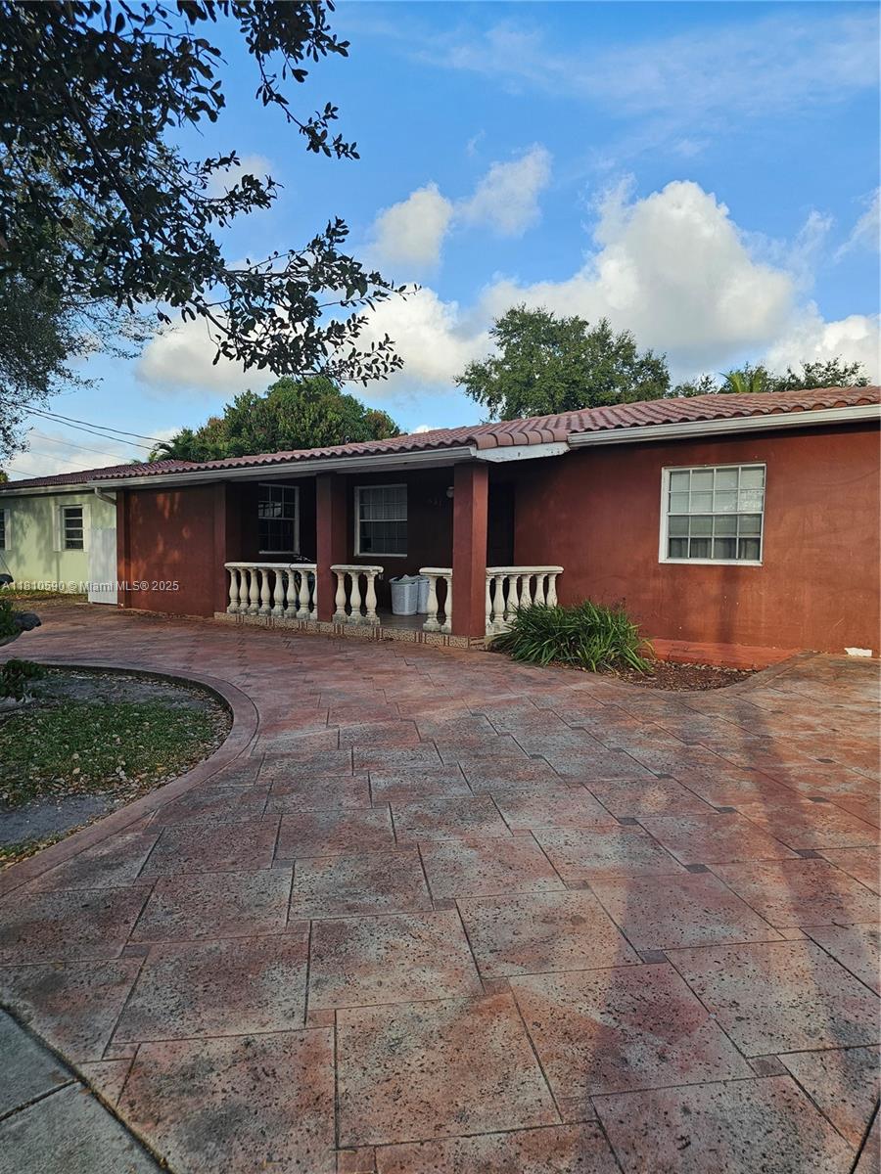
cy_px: 587
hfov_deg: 58.9
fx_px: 780
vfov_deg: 73.9
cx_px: 440
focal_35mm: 23
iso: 20
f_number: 1.7
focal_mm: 6.3
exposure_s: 1/460
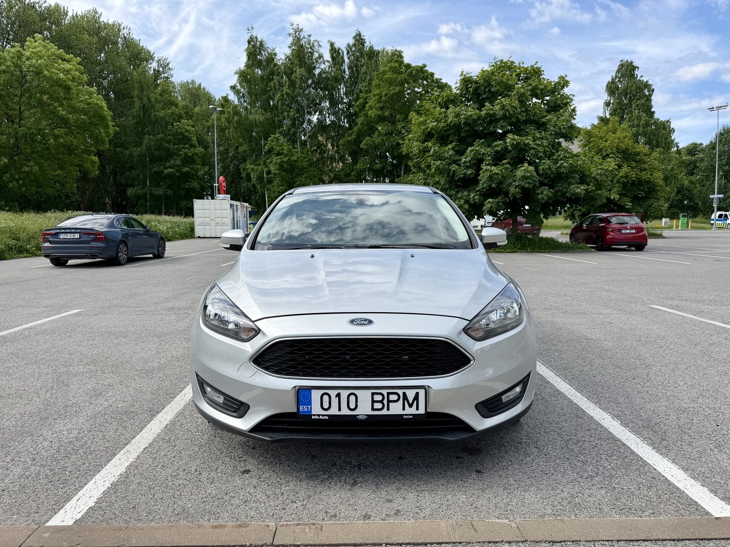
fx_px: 506
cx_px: 365
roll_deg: +0.0
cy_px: 274
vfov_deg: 56.8
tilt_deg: -5.7
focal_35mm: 24
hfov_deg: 71.6
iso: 80
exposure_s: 1/3584
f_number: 1.78
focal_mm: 6.76
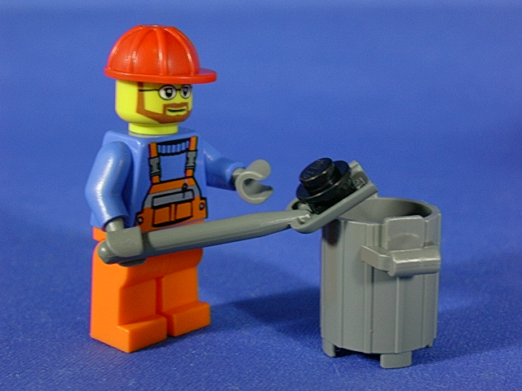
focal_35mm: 67
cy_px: 196
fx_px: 1010
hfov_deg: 29.0
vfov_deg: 21.9
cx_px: 261
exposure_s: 1/8.9
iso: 70
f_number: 3.6
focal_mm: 10.2
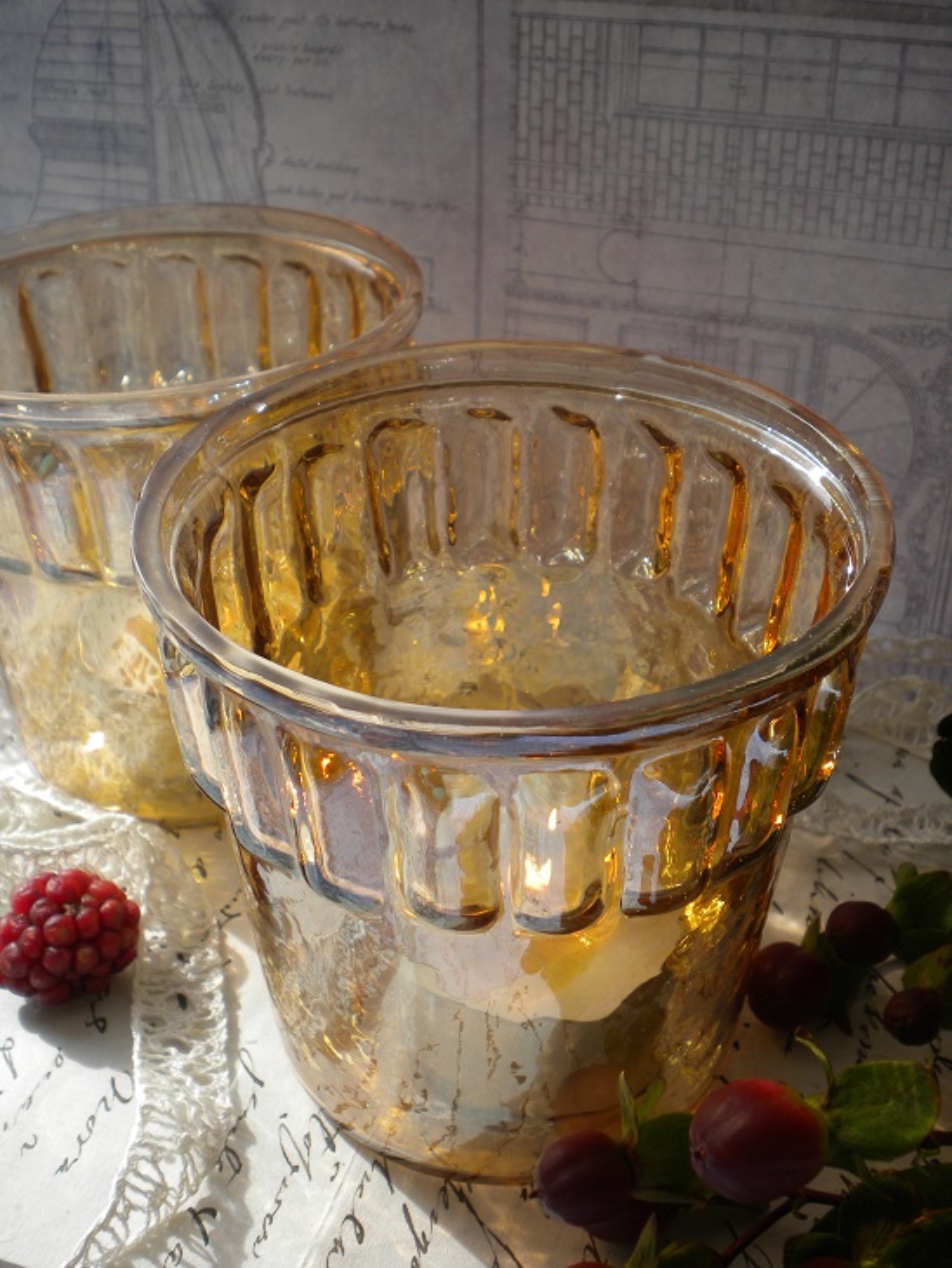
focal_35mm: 41
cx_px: 476
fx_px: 1503
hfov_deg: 35.2
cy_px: 634
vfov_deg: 45.8
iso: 80
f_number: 4.9
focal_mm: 7.4
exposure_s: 1/286
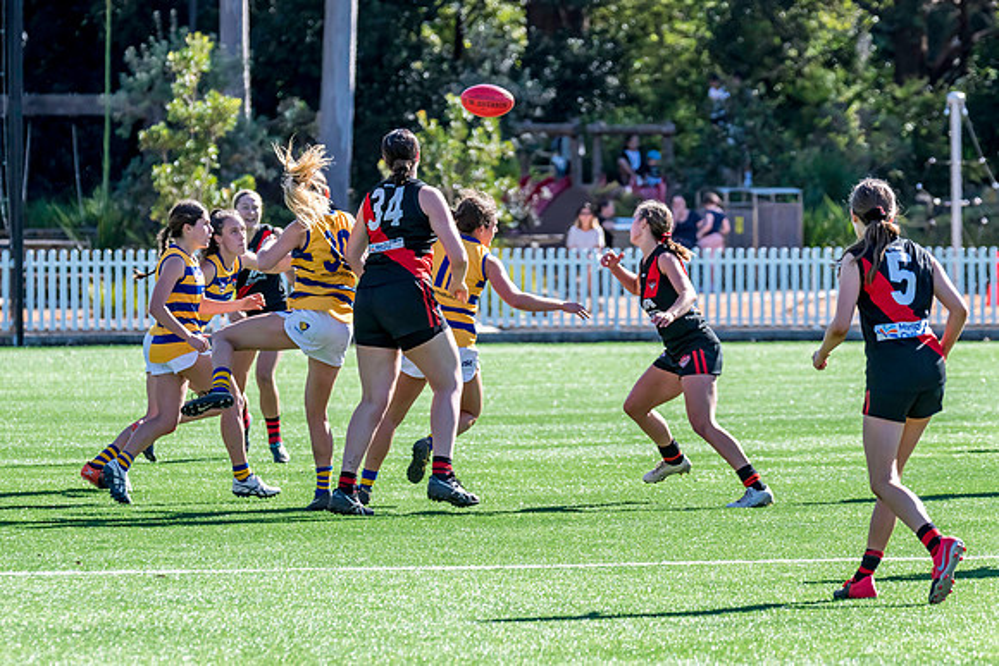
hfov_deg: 6.2
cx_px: 401
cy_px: 303
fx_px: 9266
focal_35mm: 334
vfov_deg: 4.1
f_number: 6.3
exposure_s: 1/1600
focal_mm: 250
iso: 800
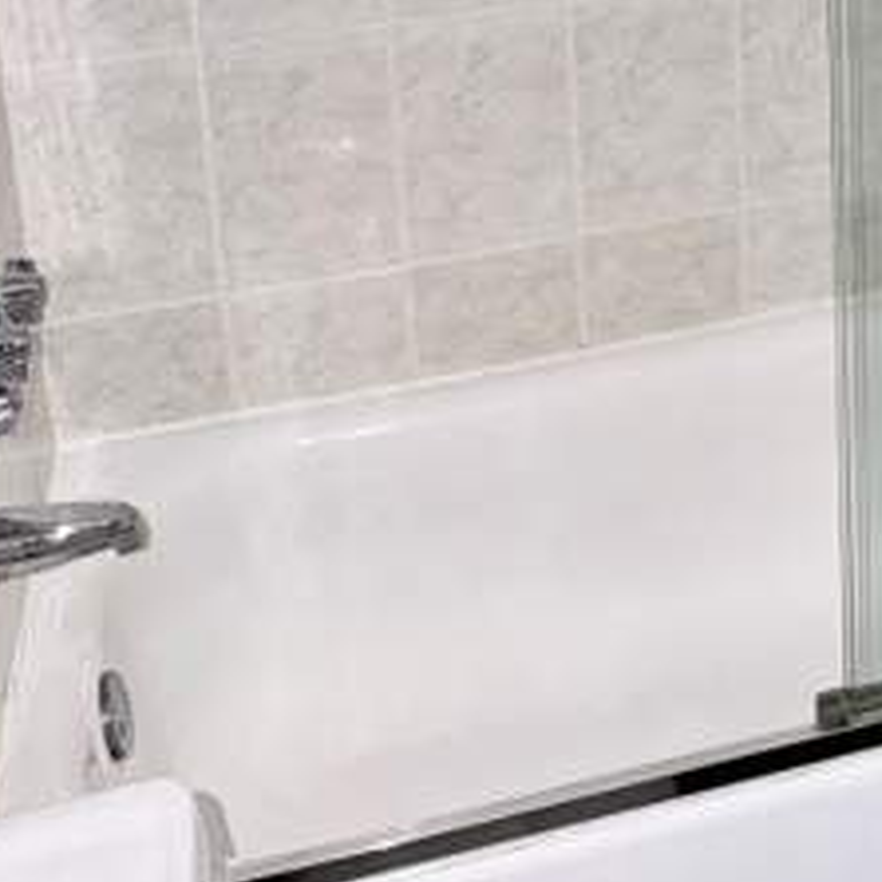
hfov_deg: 27.0
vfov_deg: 24.6
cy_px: -257
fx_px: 1758
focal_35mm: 61
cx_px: 831
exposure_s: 1/7
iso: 50
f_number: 1.78
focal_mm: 6.76
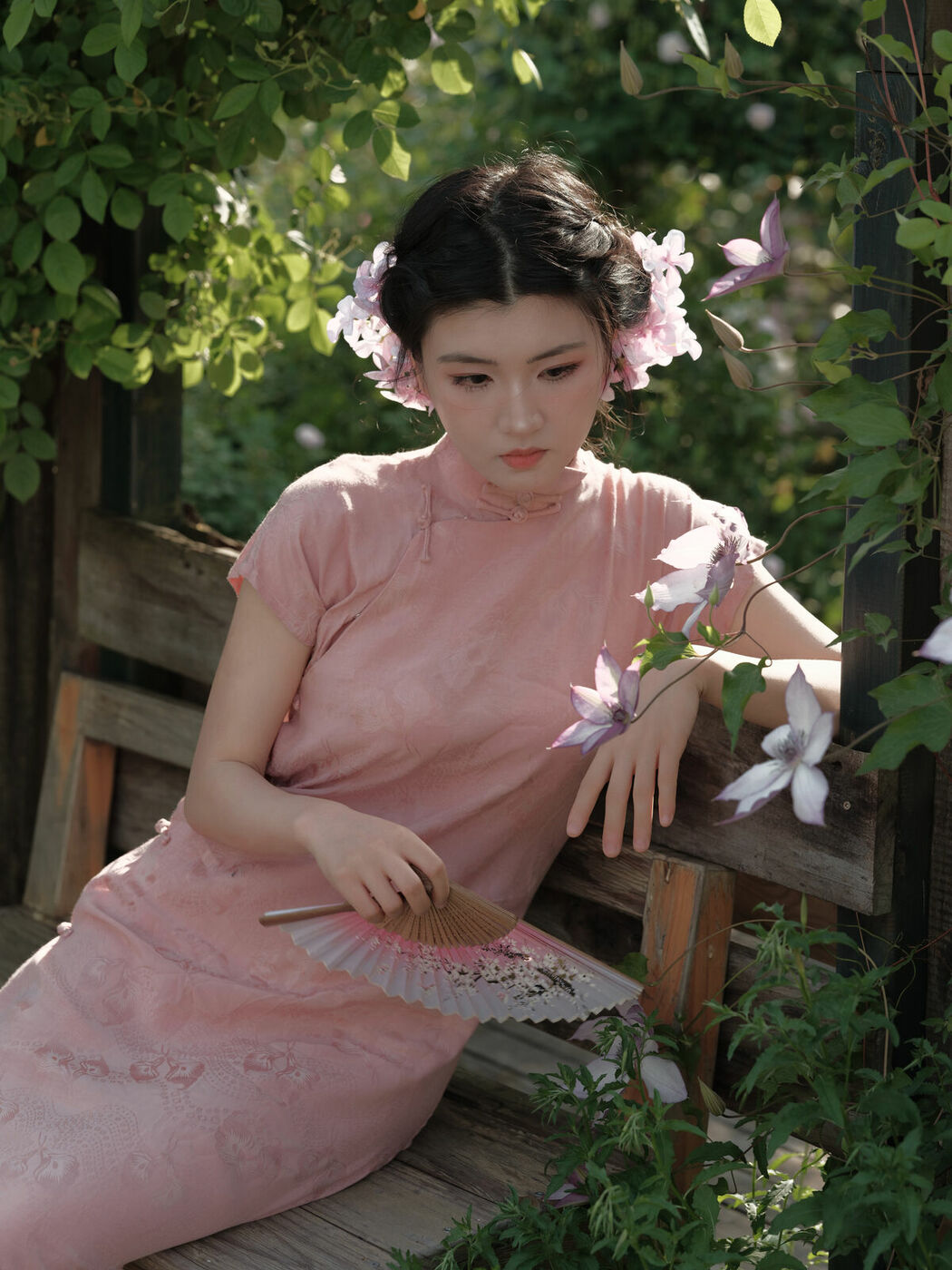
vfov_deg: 22.5
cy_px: 635
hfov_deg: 17.0
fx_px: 3190
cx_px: 476
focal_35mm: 87
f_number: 5.6
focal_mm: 110
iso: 200
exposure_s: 1/250
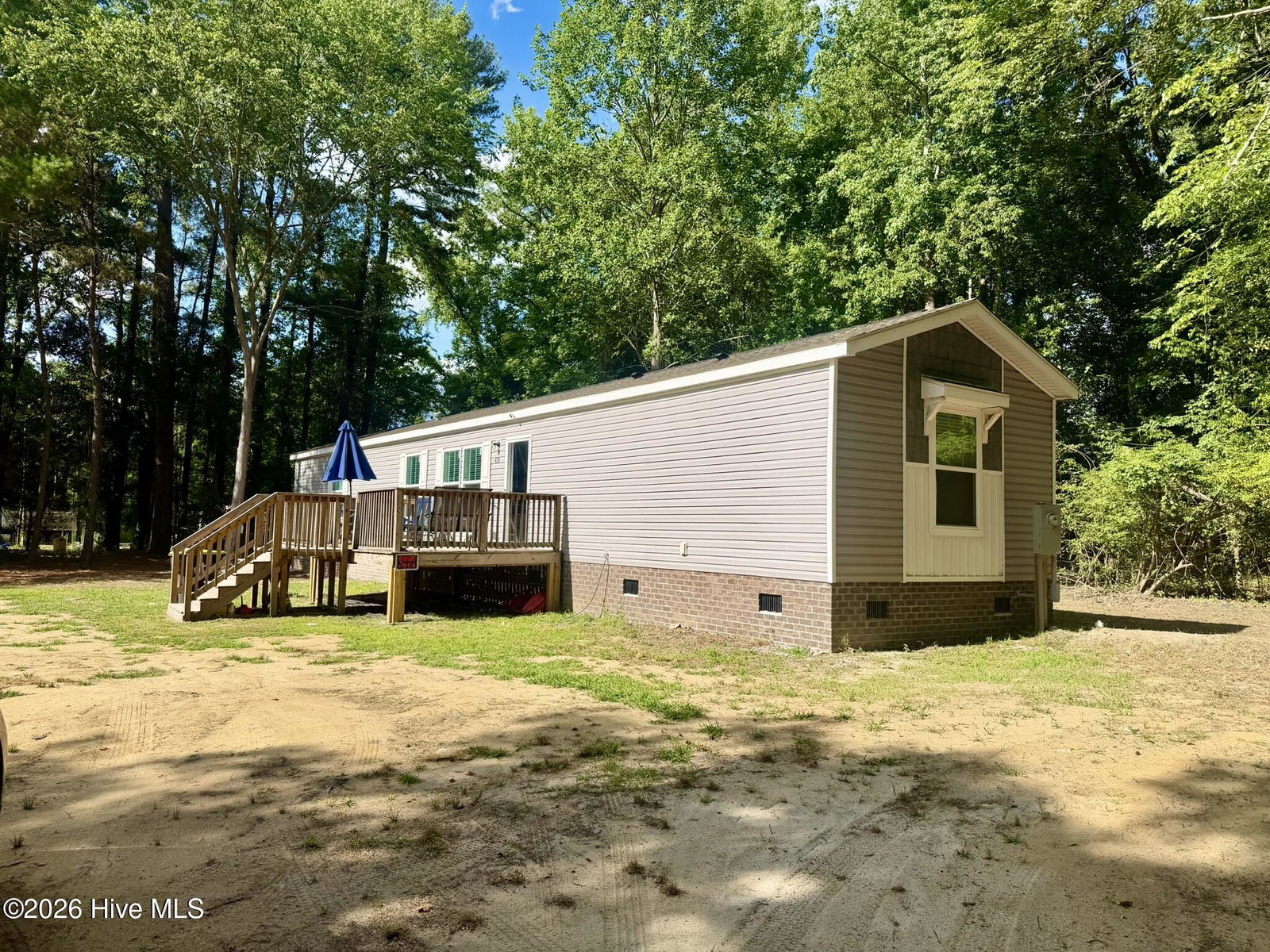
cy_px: 476
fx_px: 881
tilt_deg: +3.9
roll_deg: -1.8
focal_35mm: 24
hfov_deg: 71.6
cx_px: 635
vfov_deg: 56.8
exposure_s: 1/3759
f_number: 1.78
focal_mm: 6.76
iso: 80
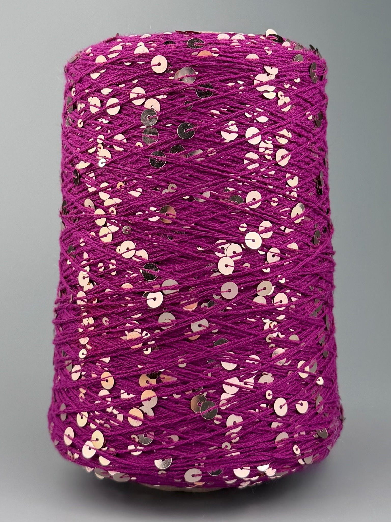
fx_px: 361
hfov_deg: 56.8
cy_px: 261
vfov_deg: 71.6
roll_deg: +3.2
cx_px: 196
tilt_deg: -1.0
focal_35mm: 24
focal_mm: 6.76
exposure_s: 1/780
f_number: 1.78
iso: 80
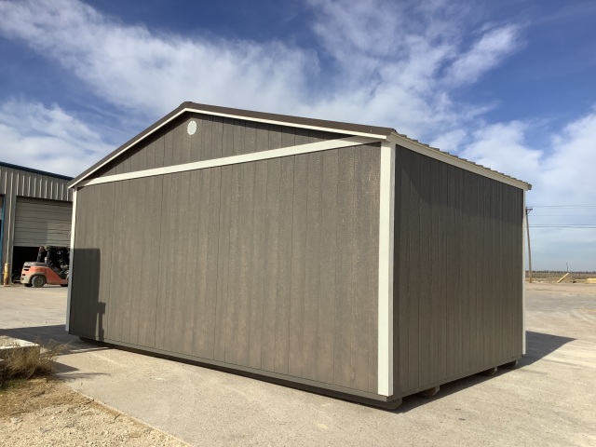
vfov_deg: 45.4
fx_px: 534
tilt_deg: +5.0
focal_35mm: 31
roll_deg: -0.4
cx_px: 298
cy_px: 224
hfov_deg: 58.4
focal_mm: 3.3
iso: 25
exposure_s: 1/2146
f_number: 2.4
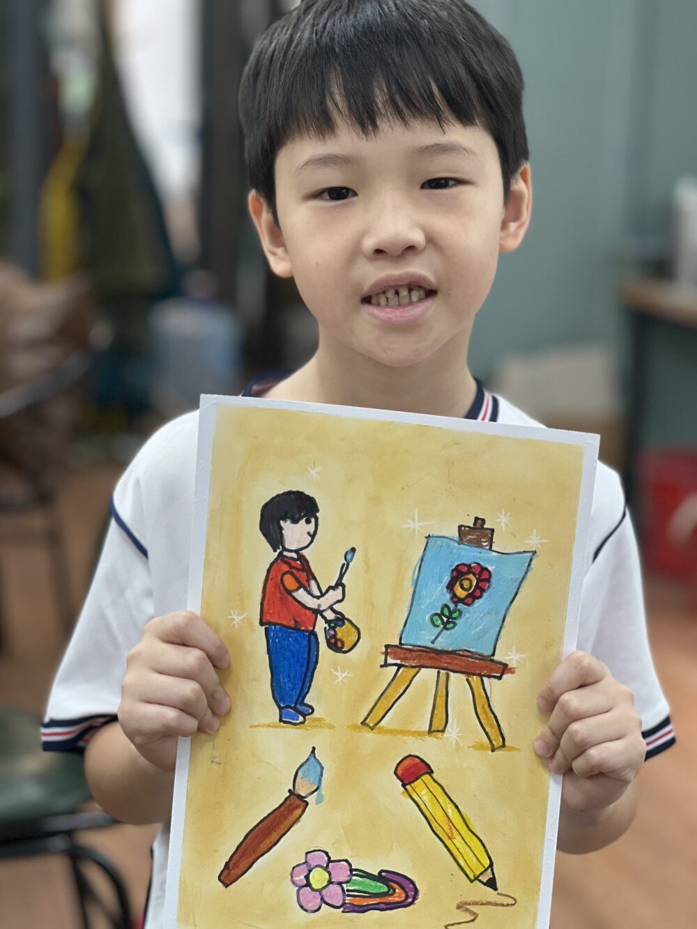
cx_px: 348
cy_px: 464
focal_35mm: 77
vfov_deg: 25.3
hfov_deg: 19.1
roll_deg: -2.1
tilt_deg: -10.2
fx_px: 2067
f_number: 2.8
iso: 250
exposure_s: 1/80
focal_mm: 9
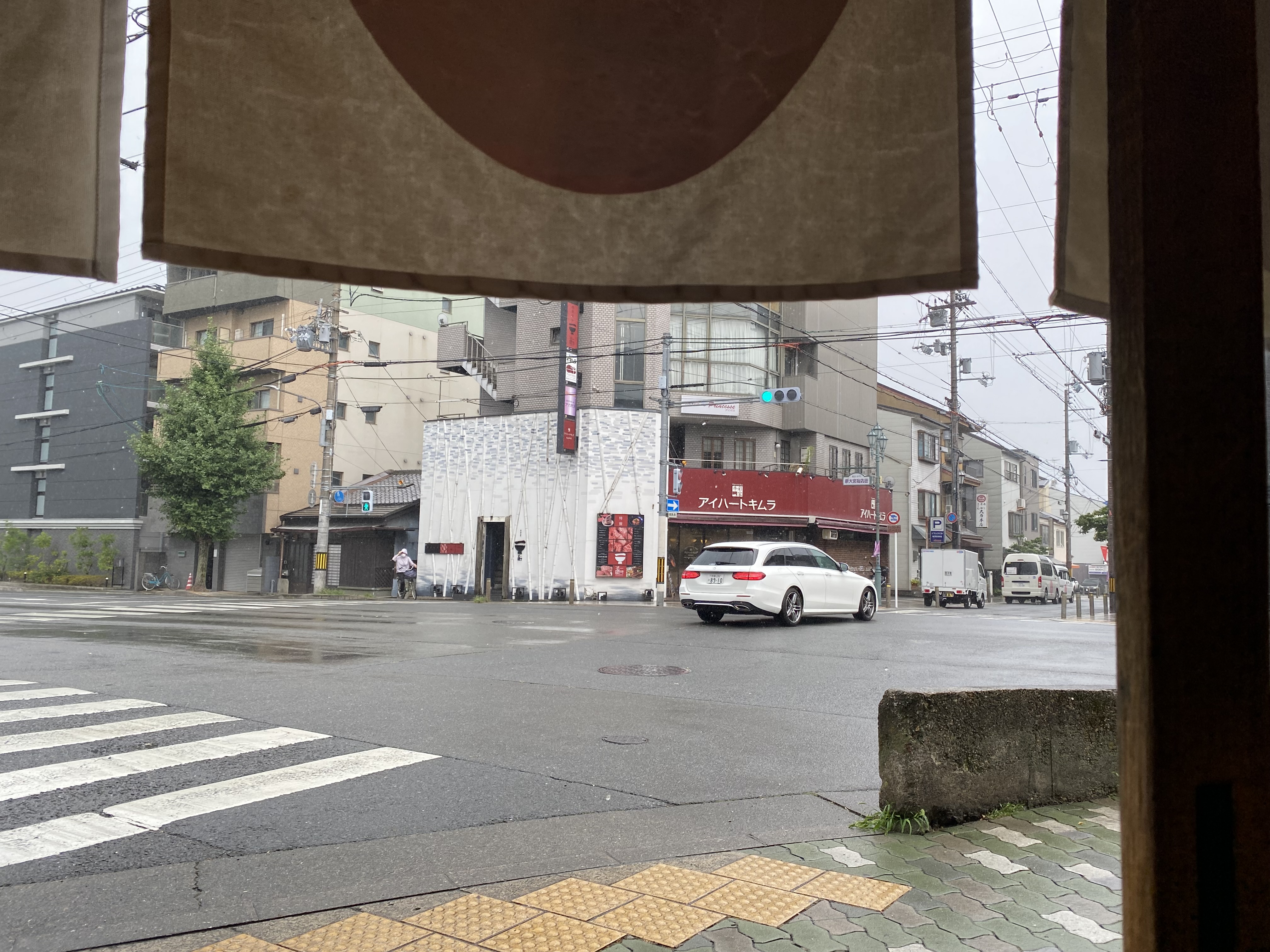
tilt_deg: +4.3
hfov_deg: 67.3
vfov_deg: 53.1
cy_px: 476
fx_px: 954
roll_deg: -2.1
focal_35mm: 26
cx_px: 635
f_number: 1.8
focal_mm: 4.25
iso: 32
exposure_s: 1/782
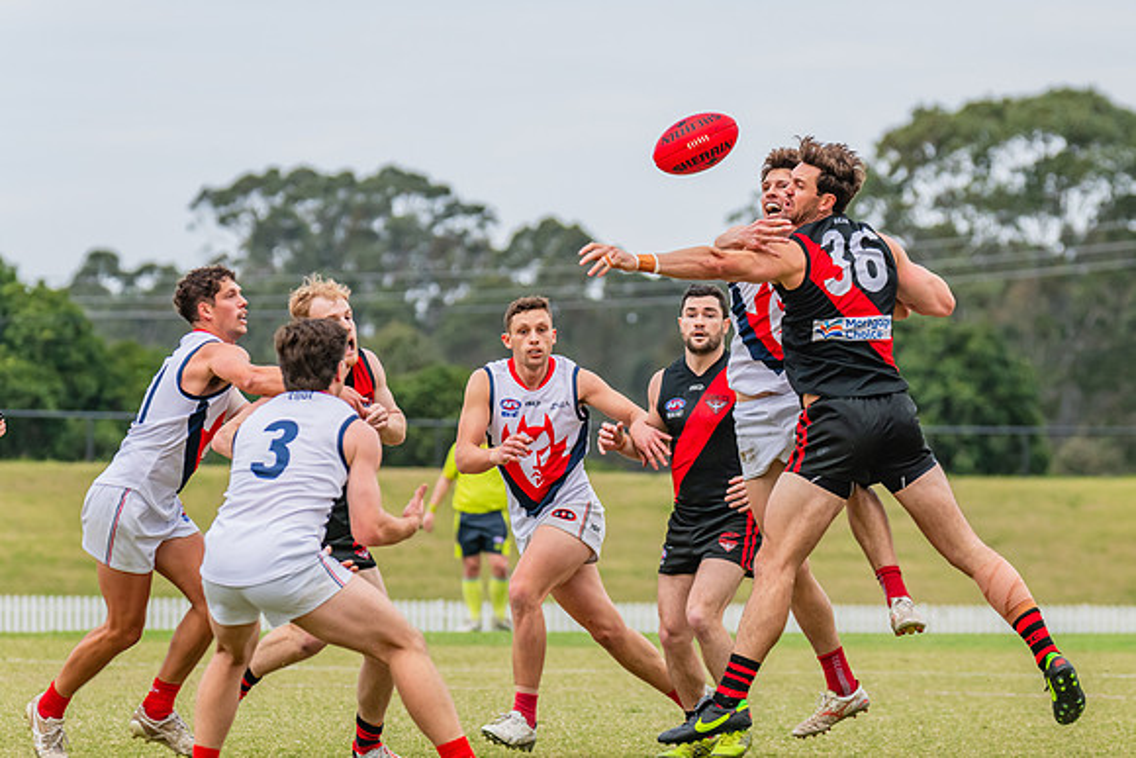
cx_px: 761
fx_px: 10393
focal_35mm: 329
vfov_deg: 4.2
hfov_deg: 6.3
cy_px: 290
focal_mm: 240
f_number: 7.1
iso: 800
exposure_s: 1/1250
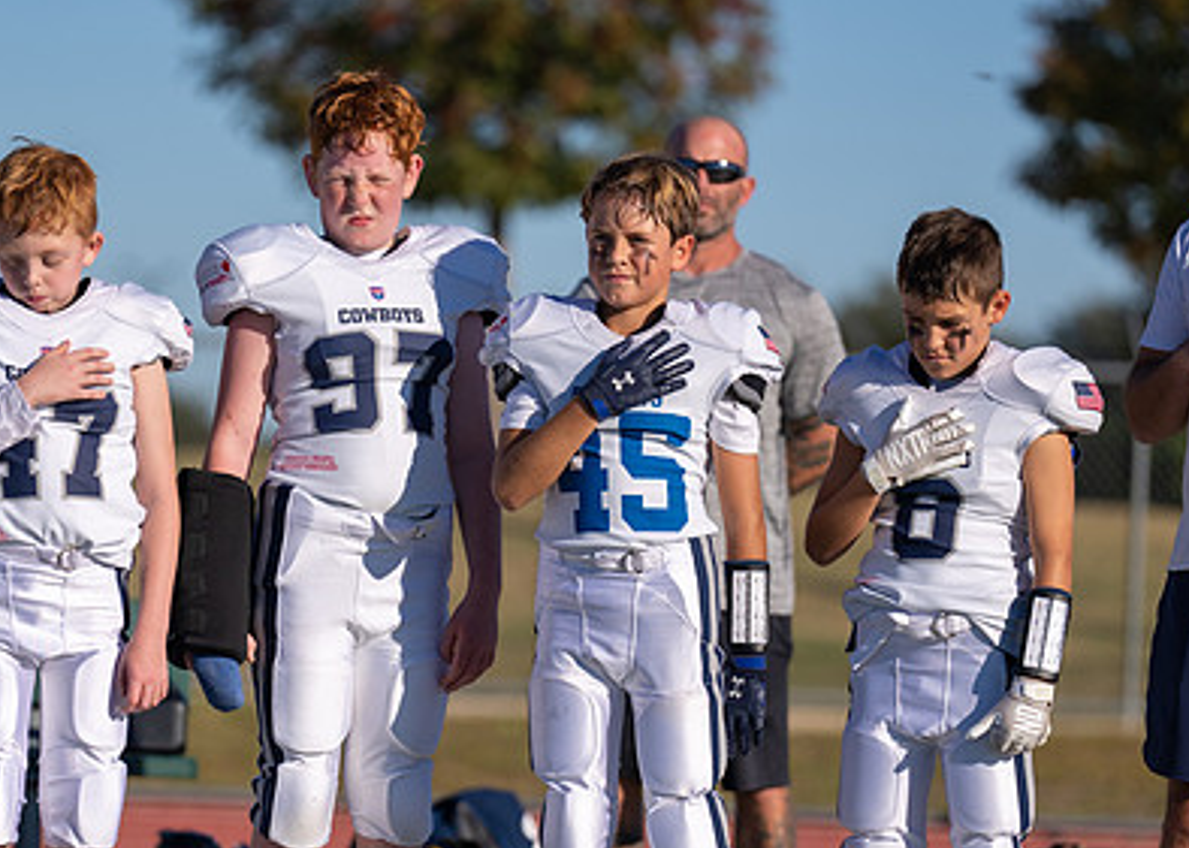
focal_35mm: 259
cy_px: 558
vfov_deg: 5.6
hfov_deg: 7.8
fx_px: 8742
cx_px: 465
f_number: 2.8
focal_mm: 168
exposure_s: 1/4000
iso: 100
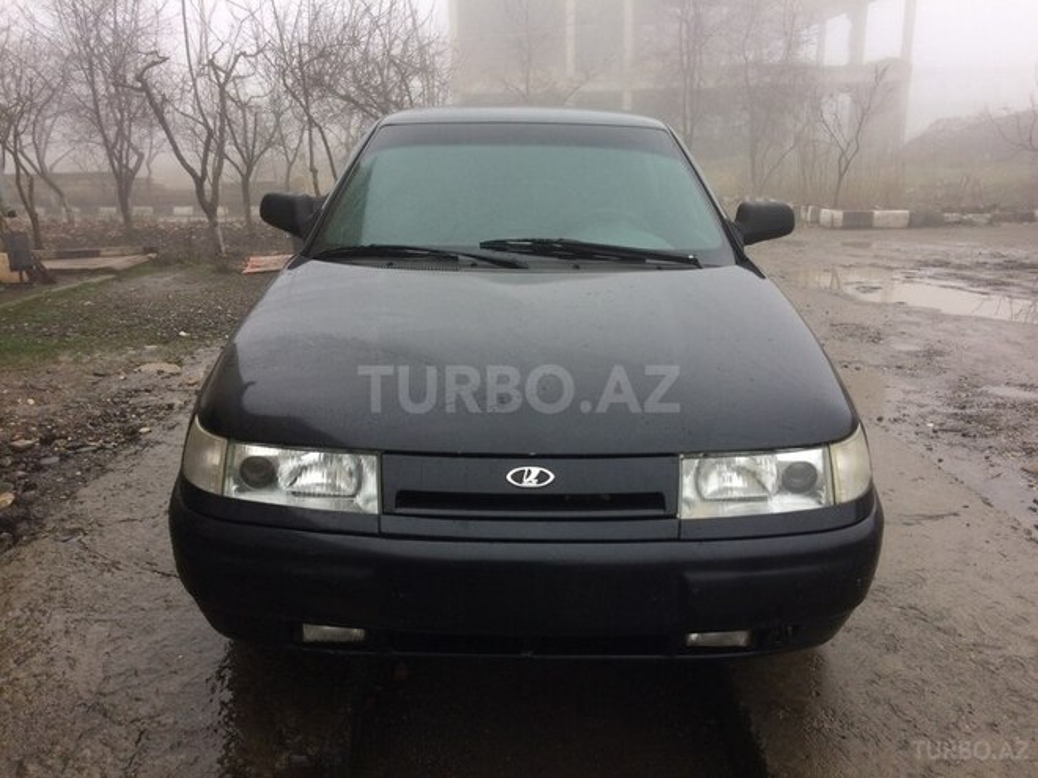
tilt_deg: -15.3
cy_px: 389
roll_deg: +1.8
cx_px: 519
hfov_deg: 61.7
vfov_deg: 48.2
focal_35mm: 29
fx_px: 870
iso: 32
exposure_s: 1/316
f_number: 2.2
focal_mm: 4.15
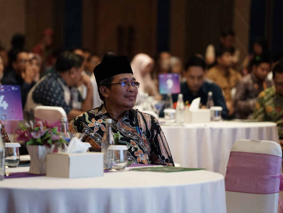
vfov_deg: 6.8
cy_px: 106
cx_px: 124
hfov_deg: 9.1
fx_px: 1774
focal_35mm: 217
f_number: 4
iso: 1600
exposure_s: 1/80
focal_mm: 200
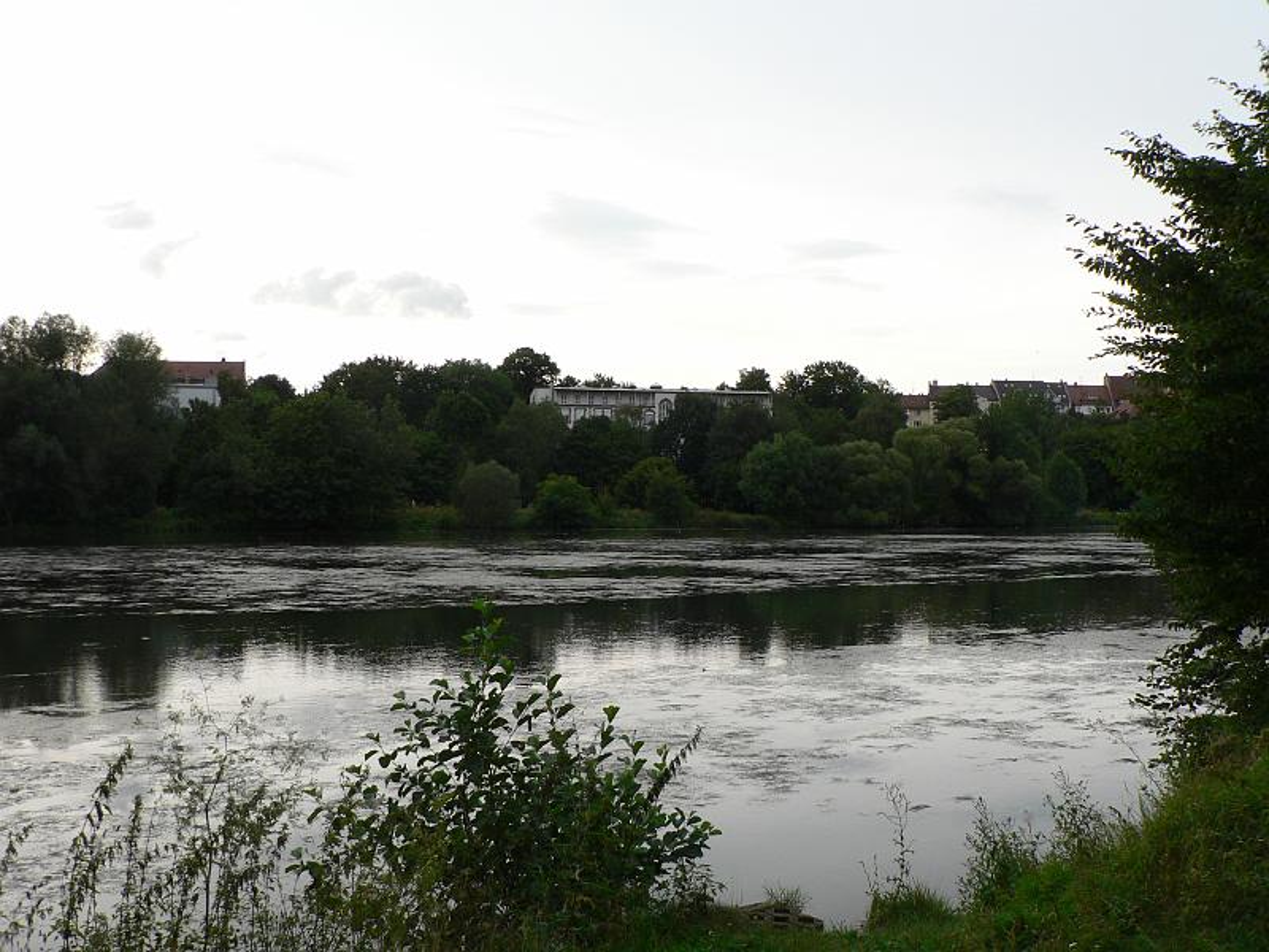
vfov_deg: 39.7
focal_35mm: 36
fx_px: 1320
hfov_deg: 51.4
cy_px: 476
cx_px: 634
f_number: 4
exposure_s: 1/125
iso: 80
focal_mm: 6
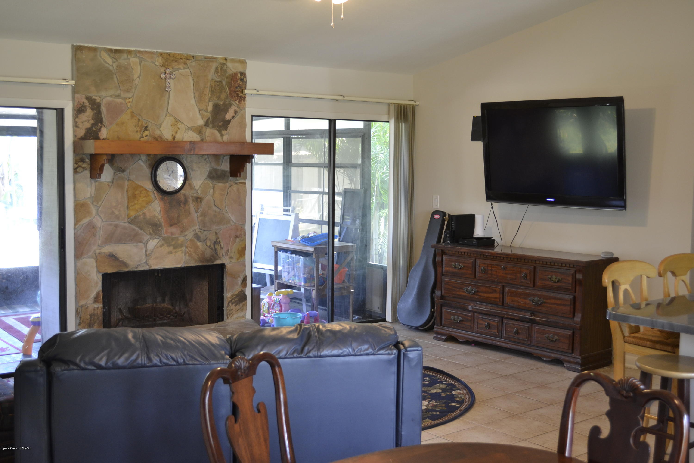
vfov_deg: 31.9
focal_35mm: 42
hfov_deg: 46.4
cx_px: 347
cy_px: 232
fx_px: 810
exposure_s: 1/15
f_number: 4.5
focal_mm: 28
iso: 400
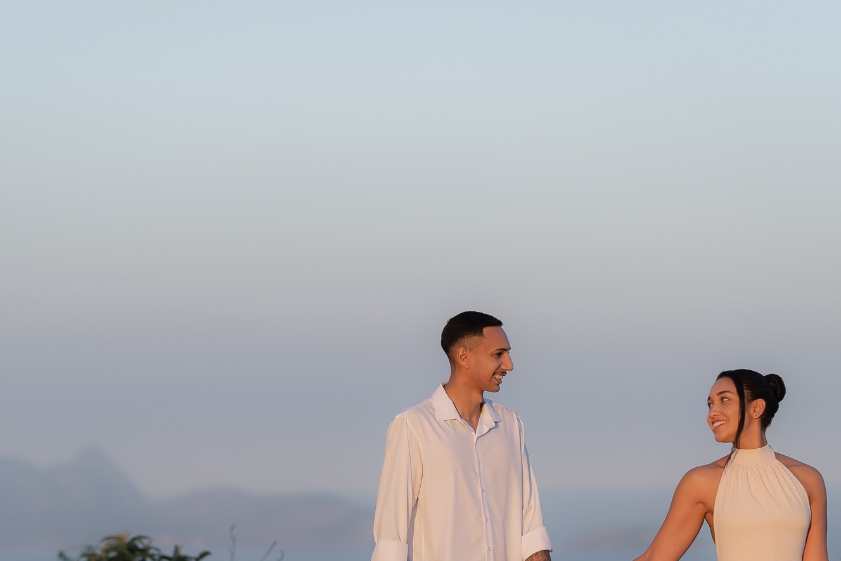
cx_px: 370
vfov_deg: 8.4
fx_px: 3831
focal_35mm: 164
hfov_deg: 12.5
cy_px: 481
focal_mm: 85
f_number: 2
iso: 100
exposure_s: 1/1600
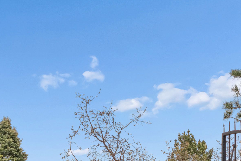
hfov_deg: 37.7
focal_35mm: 50
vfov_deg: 23.3
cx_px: 38
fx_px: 335
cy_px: 221
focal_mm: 14
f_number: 10
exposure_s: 1/200
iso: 200
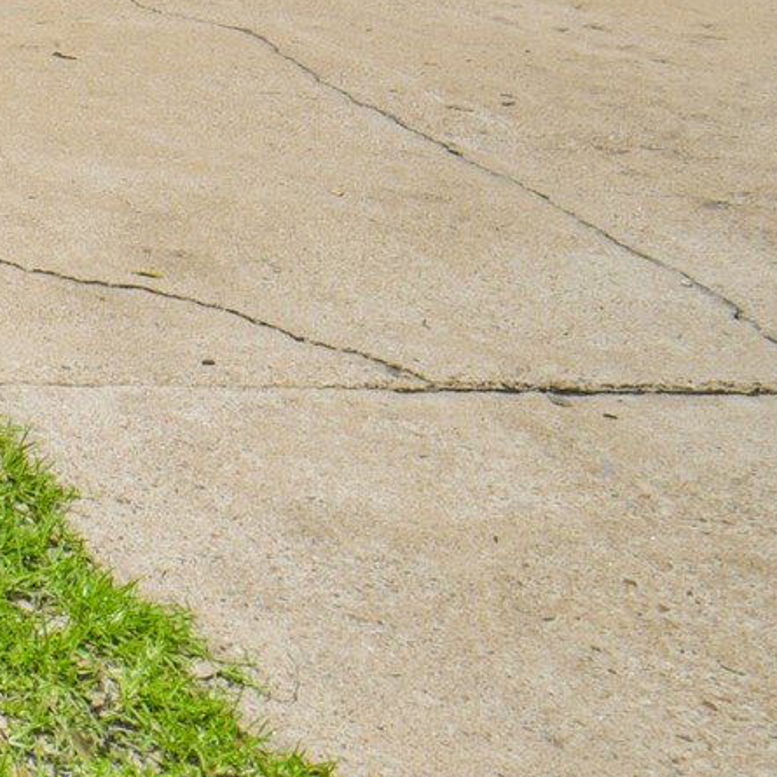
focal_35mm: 58
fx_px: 1473
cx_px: -798
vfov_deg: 25.2
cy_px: -251
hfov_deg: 18.5
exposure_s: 1/500
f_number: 11
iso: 500
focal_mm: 14
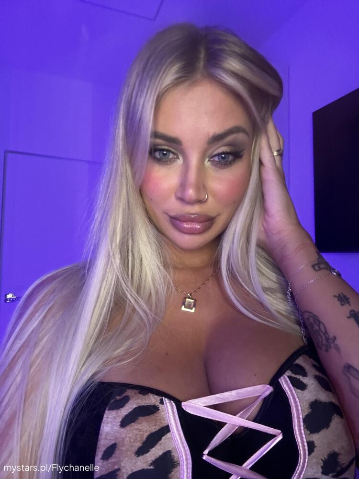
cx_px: 180
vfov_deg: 73.9
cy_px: 240
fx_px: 318
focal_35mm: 23
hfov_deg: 58.9
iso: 400
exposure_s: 1/34
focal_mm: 2.69
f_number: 1.9
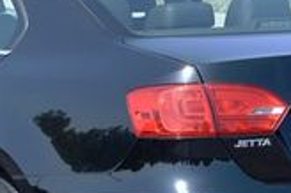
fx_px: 2180
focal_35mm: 270
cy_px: 82
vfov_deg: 5.1
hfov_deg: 7.6
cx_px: 169
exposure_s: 1/250
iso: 140
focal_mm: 46
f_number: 8
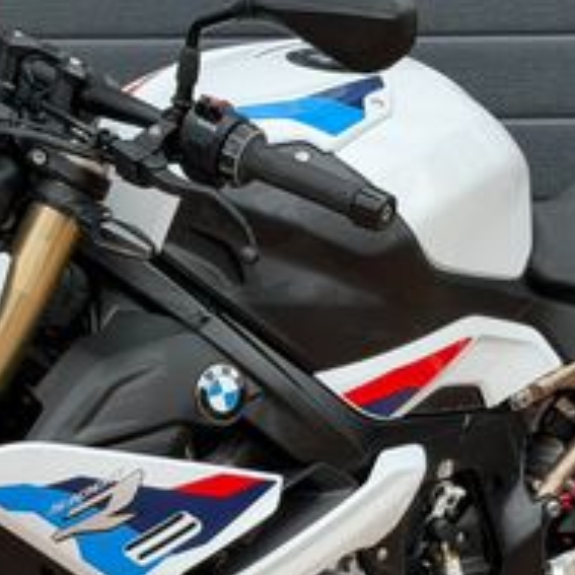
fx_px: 2706
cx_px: 265
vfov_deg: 12.1
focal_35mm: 144
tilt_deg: -8.8
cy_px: 484
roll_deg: +0.5
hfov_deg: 12.1
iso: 100
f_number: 1.78
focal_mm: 6.76
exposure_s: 1/1883
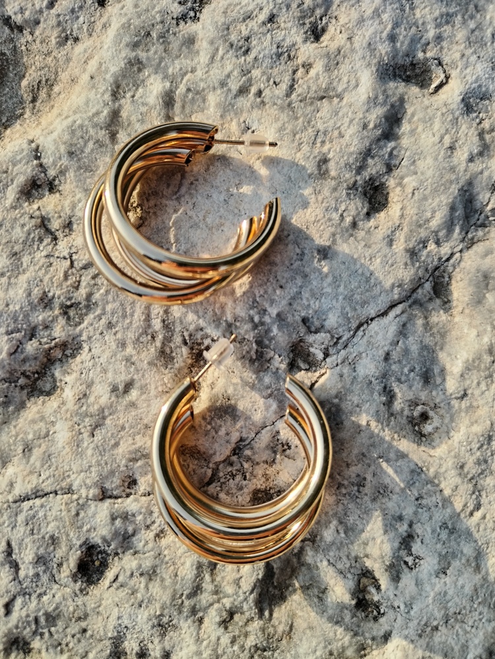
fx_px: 496
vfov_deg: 67.3
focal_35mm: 26
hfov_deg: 53.1
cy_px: 330
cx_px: 248
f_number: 1.8
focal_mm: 4.75
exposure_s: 1/365
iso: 100
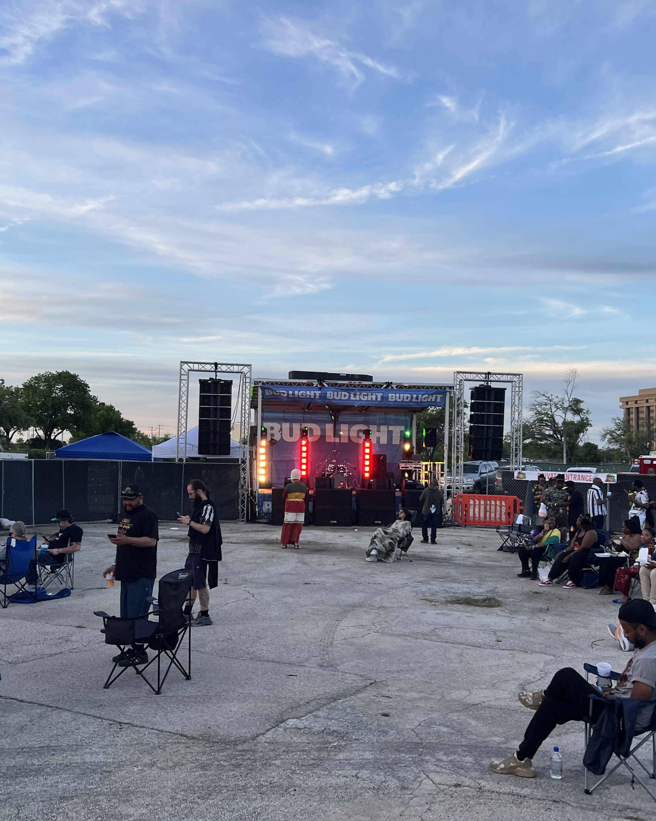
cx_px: 315
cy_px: 421
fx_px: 849
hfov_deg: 42.2
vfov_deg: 51.5
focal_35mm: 35
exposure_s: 1/190
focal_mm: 5.7
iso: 40
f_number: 1.5
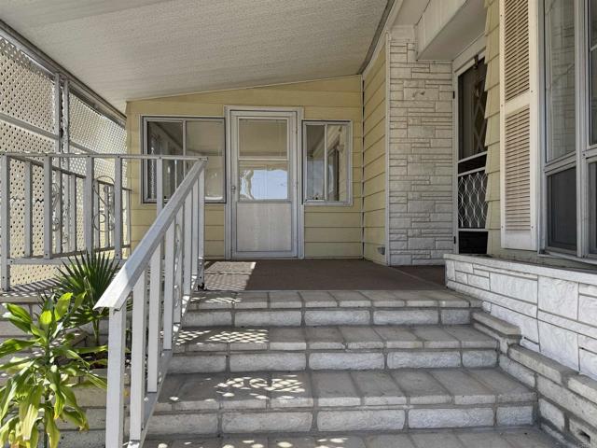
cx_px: 298
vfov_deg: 56.8
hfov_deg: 71.6
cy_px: 224
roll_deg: +0.2
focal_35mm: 24
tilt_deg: -0.1
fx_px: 414
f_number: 1.78
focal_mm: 6.76
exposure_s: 1/1437
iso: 100
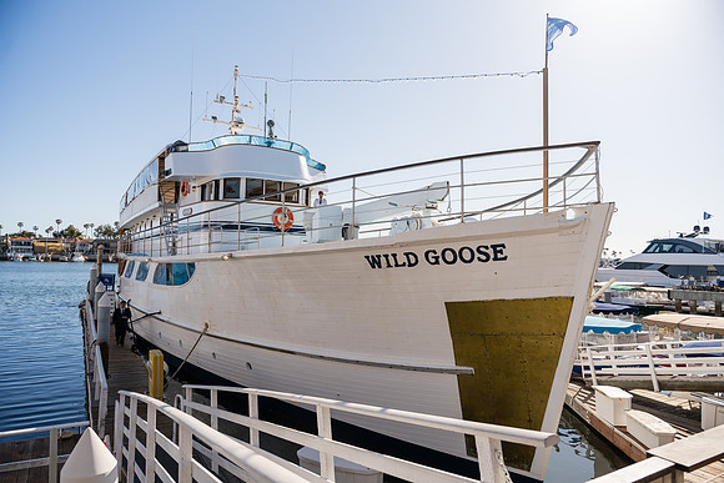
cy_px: 242
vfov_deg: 53.2
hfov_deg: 73.7
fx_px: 483
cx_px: 362
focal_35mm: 24
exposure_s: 1/1250
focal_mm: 24
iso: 100
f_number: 4
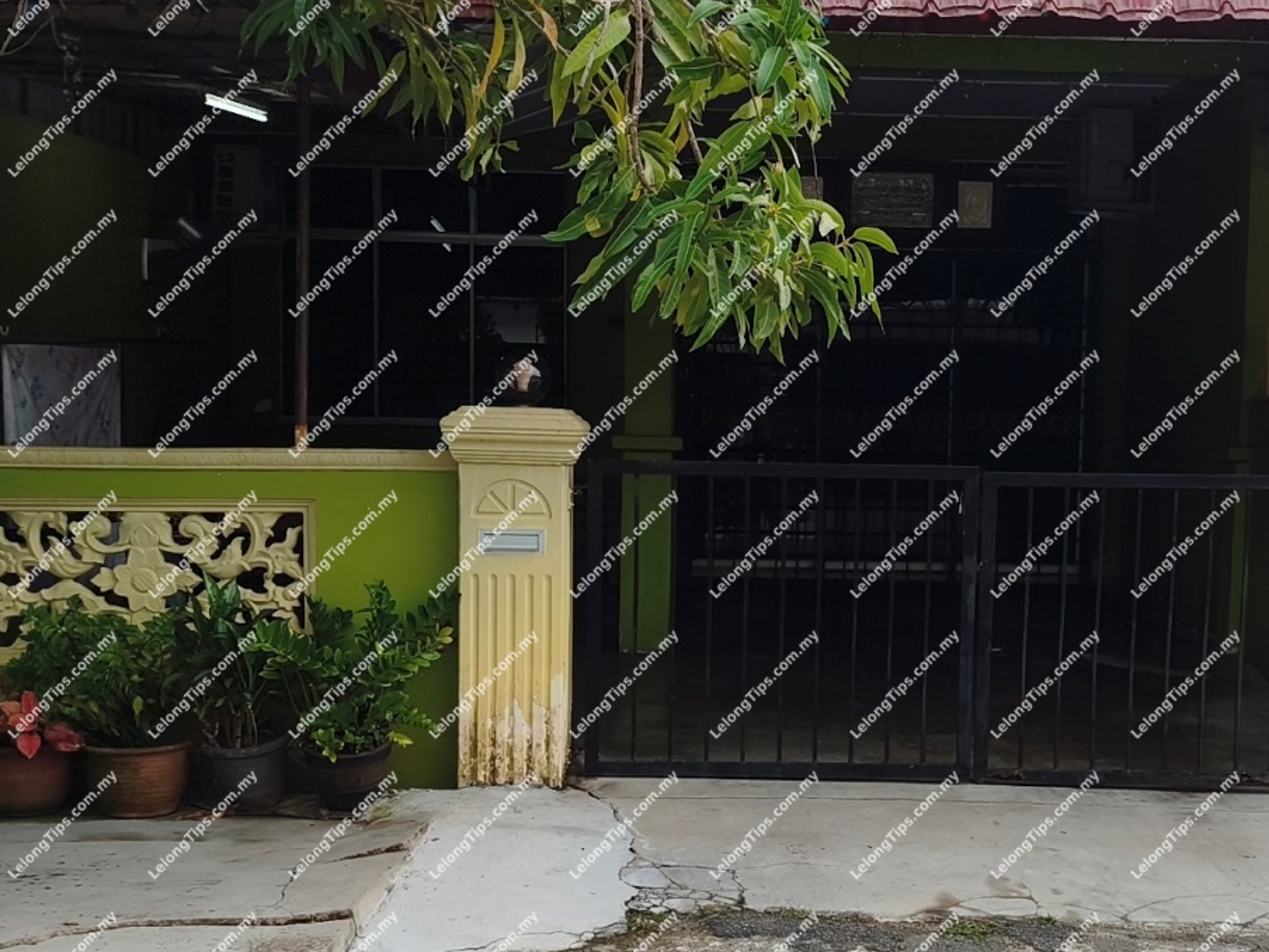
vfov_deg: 34.2
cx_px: 588
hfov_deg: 44.8
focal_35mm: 42
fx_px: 1540
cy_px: 359
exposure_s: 1/315
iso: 50
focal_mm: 6.06
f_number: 1.7
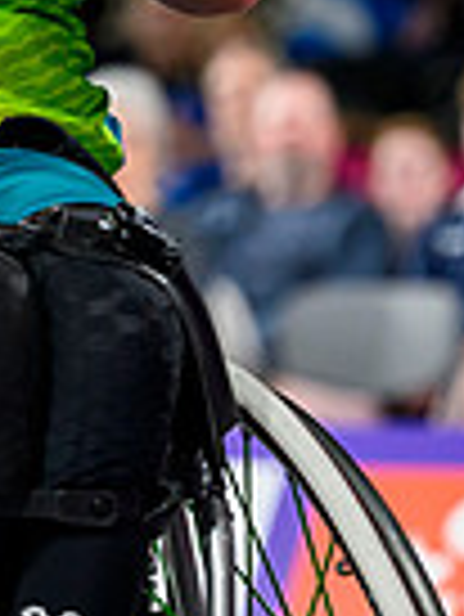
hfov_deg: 2.5
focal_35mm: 604
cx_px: -332
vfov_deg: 3.3
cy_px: -324
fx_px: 10778
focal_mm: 120
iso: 2500
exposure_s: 1/1600
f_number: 3.2
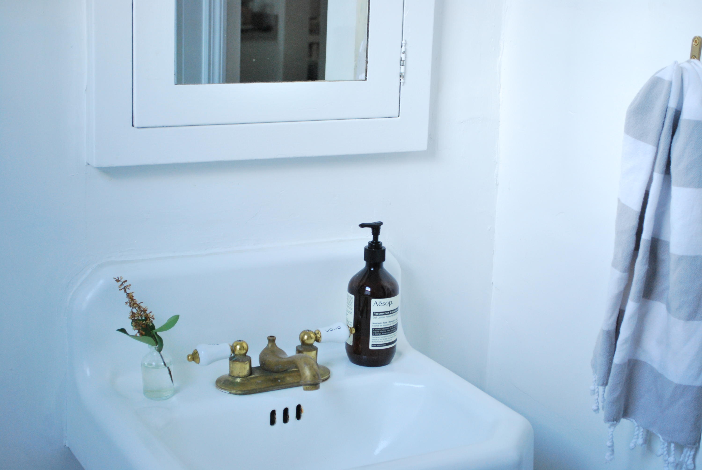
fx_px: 1230
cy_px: 235
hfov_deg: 31.9
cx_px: 351
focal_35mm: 63
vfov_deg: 21.6
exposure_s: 1/100
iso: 800
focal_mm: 42
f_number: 5.3
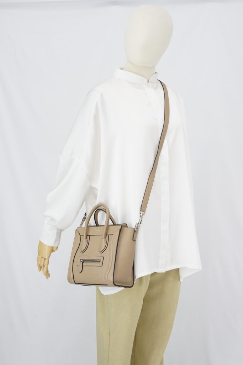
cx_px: 122
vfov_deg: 39.6
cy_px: 182
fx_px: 506
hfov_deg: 27.0
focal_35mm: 50
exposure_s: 1/8
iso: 640
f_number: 6.3
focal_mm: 50
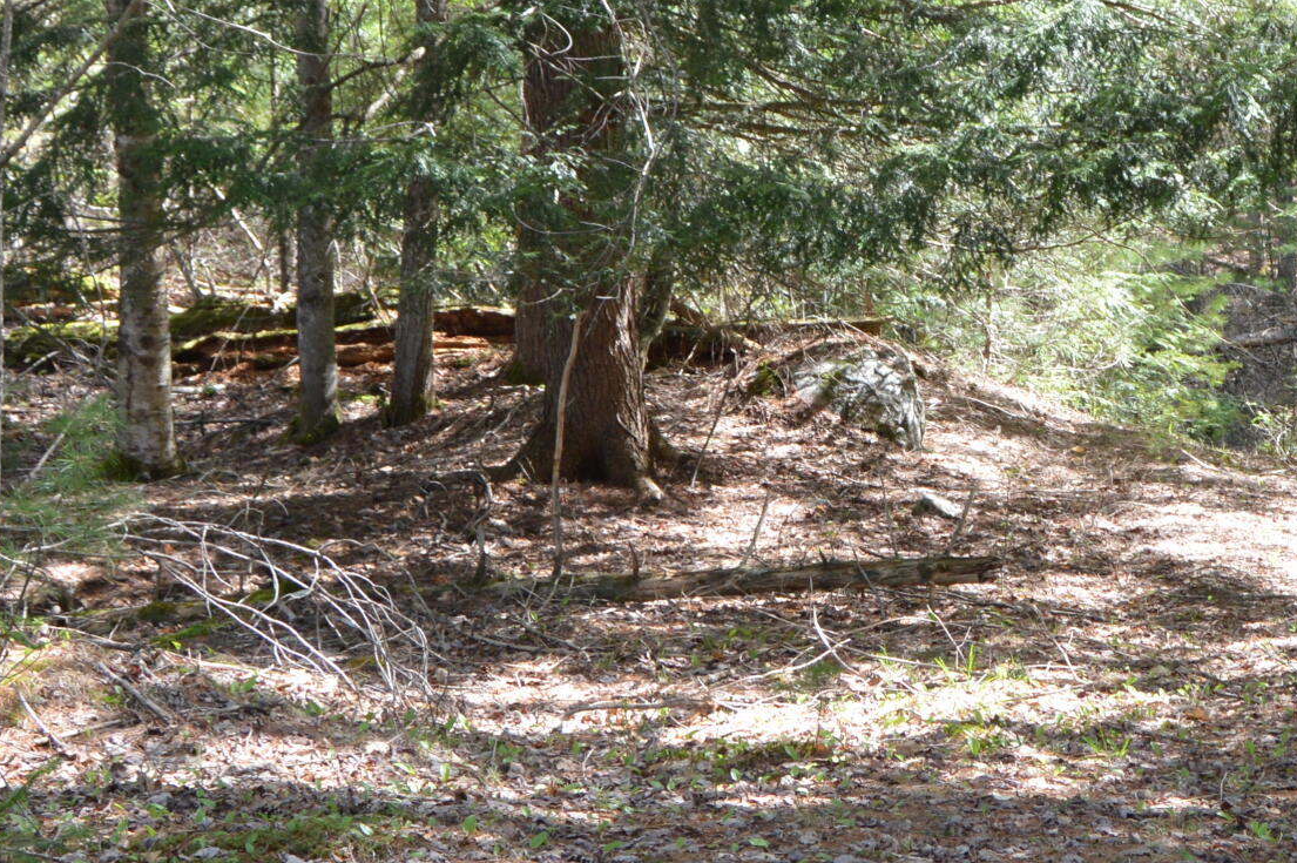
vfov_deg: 17.6
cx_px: 1072
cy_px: 418
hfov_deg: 25.7
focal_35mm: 77
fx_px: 2785
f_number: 5.6
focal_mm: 19
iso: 320
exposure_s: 1/125
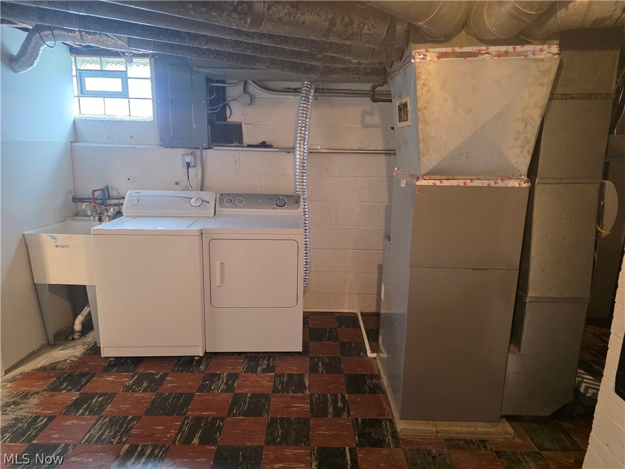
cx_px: 312
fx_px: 415
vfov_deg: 58.9
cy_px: 234
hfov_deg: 73.9
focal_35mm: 23
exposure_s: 1/120
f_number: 1.7
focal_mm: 6.3
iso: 800
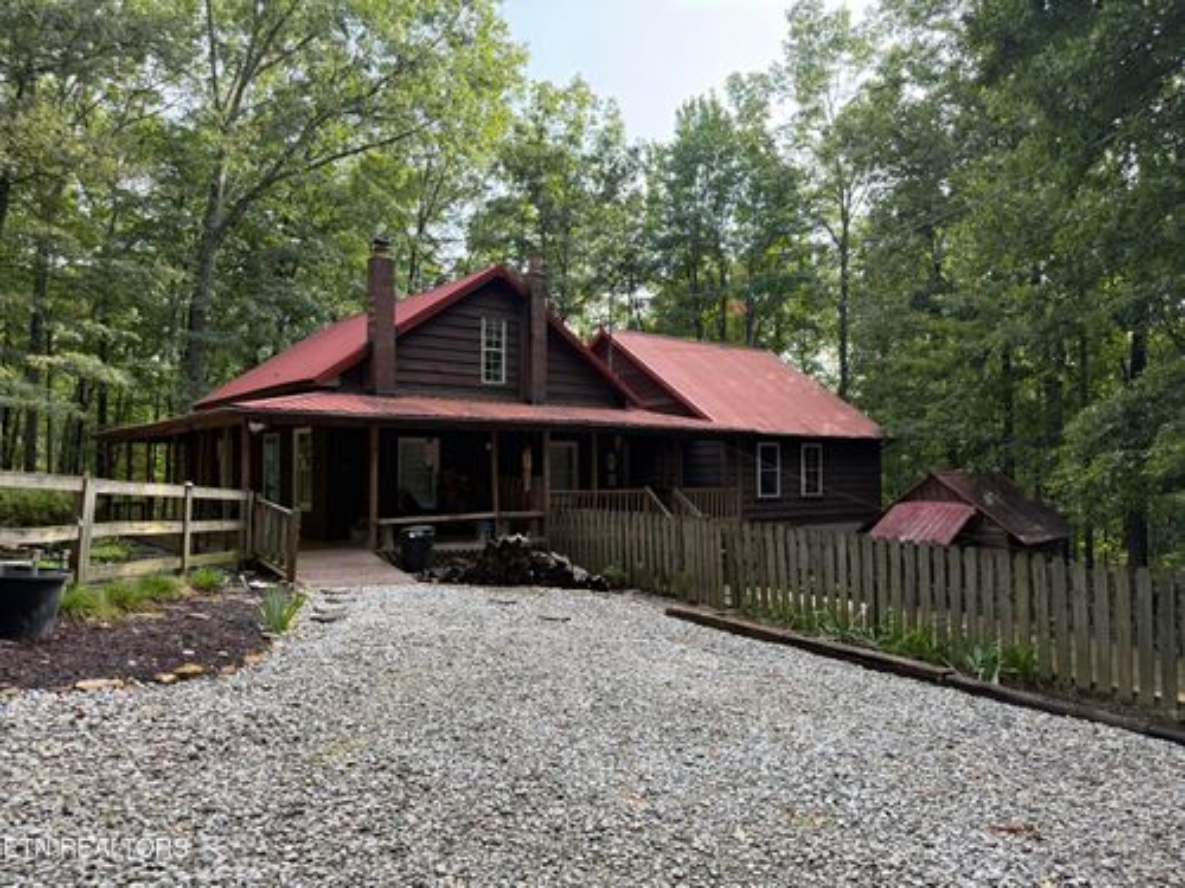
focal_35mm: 24
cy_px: 444
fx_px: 822
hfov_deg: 71.6
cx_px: 592
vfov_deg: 56.8
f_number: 1.78
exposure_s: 1/438
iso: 100
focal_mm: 6.76
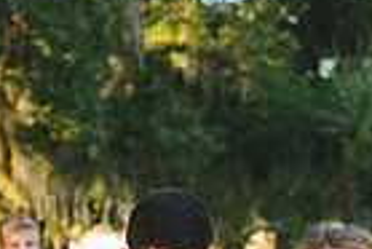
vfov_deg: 6.8
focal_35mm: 200
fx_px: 2069
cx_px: 102
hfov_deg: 10.3
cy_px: 392
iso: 200
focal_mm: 48
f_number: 2.8
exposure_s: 1/500
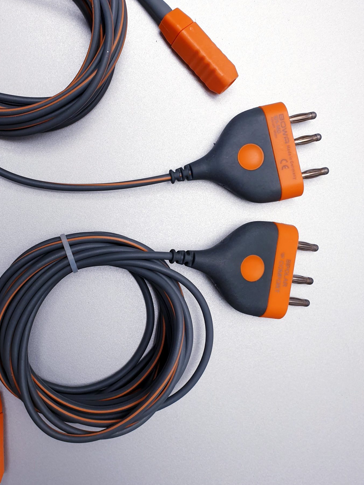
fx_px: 519
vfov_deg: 50.1
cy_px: 249
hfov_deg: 38.2
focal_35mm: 37
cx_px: 116
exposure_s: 1/107
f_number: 2.4
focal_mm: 4.3
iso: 50
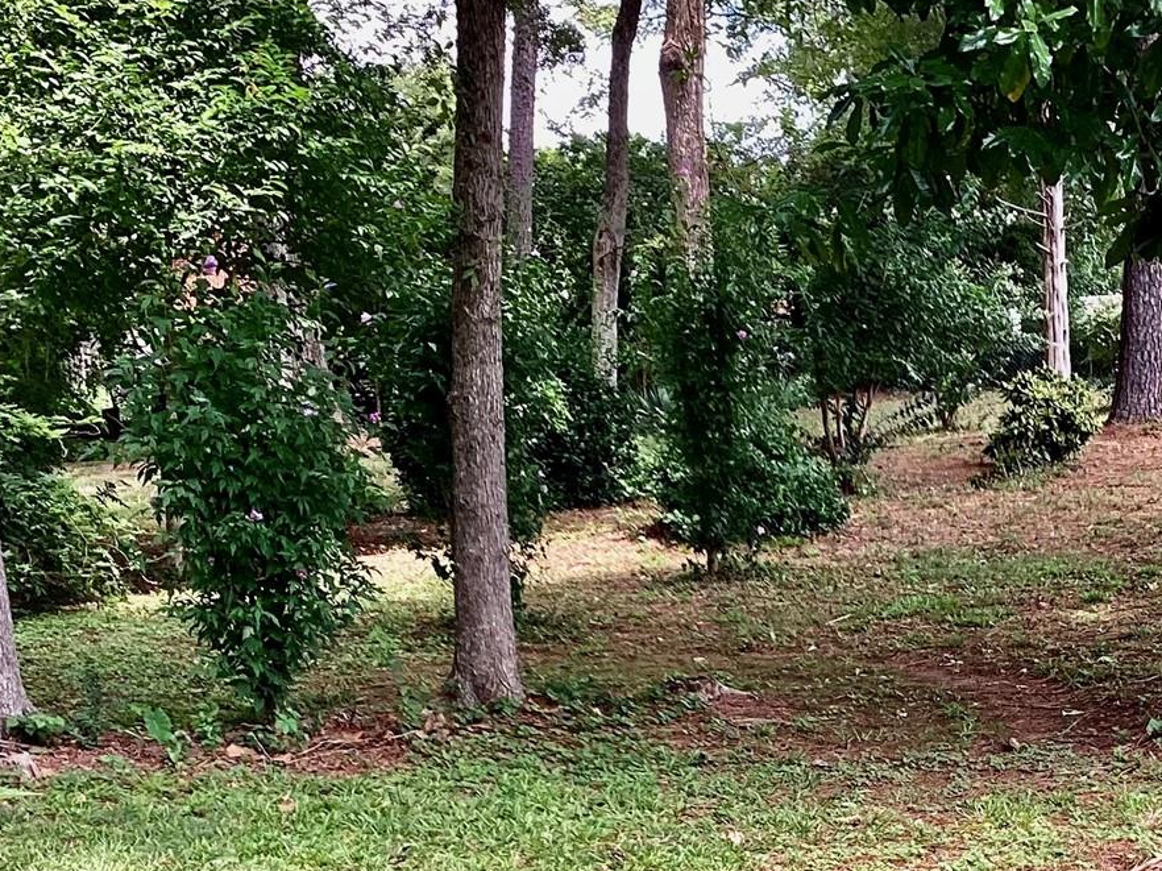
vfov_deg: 20.1
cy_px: 760
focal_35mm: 72
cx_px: 888
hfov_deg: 26.6
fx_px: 2416
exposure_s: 1/120
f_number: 2.4
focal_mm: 3.3
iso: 32
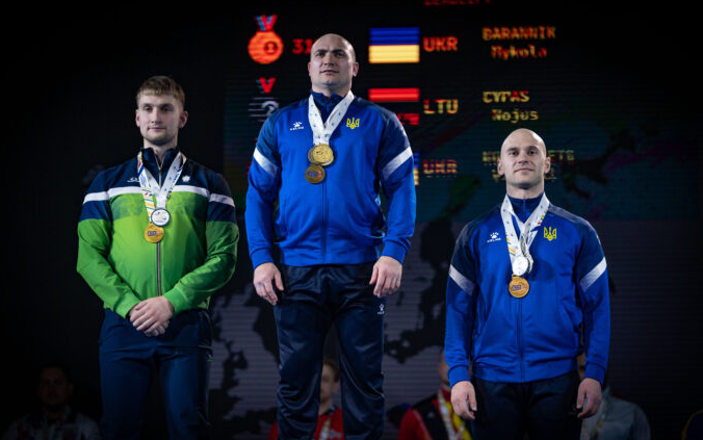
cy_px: 224
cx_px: 352
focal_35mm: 116
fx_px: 2223
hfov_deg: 18.0
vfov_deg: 11.3
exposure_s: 1/1000
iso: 1250
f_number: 1.2
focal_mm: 75
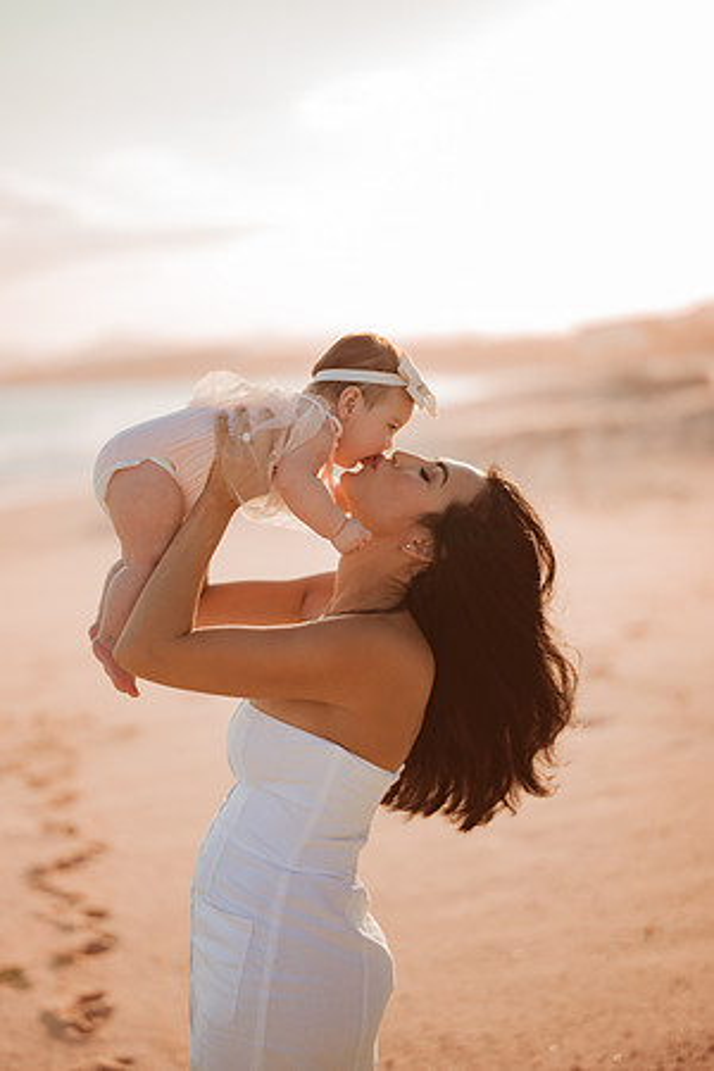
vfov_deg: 34.5
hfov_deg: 23.4
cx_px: 357
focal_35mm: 58
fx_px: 1725
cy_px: 536
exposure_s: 1/4000
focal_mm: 58
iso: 100
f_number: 1.4
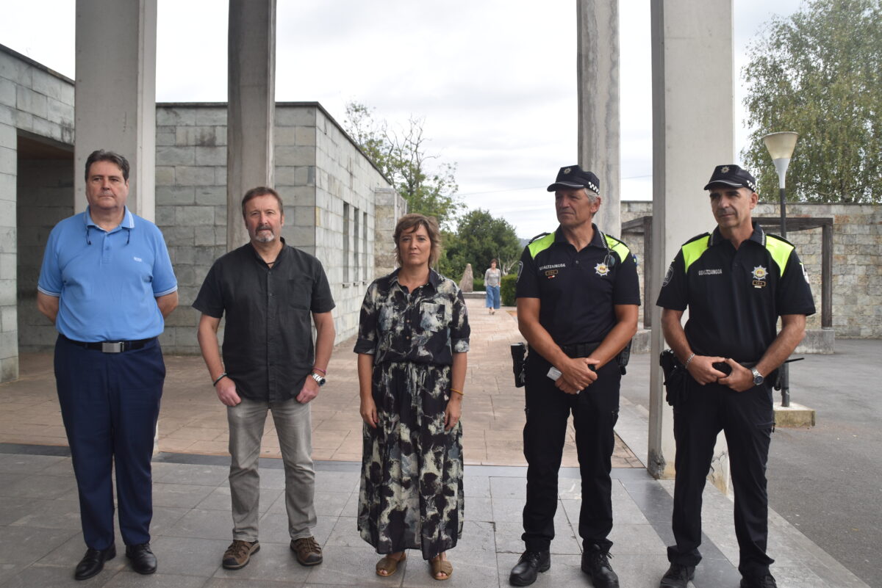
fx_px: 662
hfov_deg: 67.4
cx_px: 441
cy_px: 294
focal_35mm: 27
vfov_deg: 48.0
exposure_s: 1/250
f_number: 8
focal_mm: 18
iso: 220
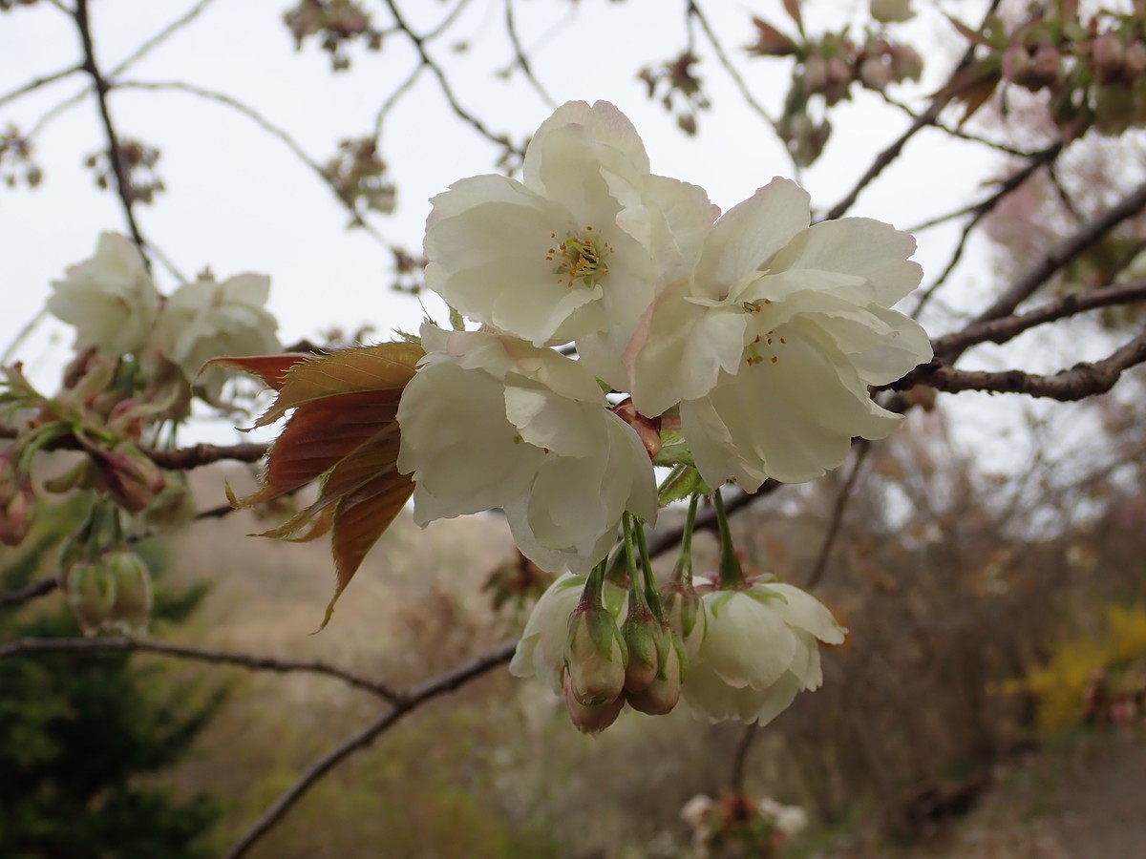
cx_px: 573
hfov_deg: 46.8
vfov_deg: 36.0
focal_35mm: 40
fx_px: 1324
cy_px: 430
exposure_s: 1/500
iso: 100
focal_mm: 7.34
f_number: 4
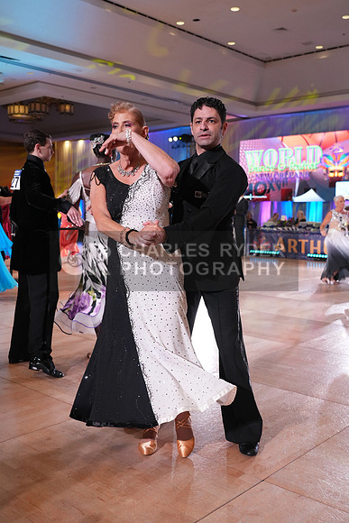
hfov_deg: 37.9
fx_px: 509
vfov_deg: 54.4
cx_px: 174
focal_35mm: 35
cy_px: 262
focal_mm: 35
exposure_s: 1/500
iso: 2500
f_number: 4
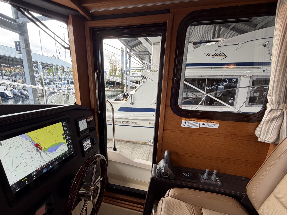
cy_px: 122
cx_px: 130
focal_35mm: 17
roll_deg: +0.3
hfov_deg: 90.8
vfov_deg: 74.3
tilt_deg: -14.0
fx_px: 141
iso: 64
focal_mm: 2.22
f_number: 2.2
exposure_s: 1/121
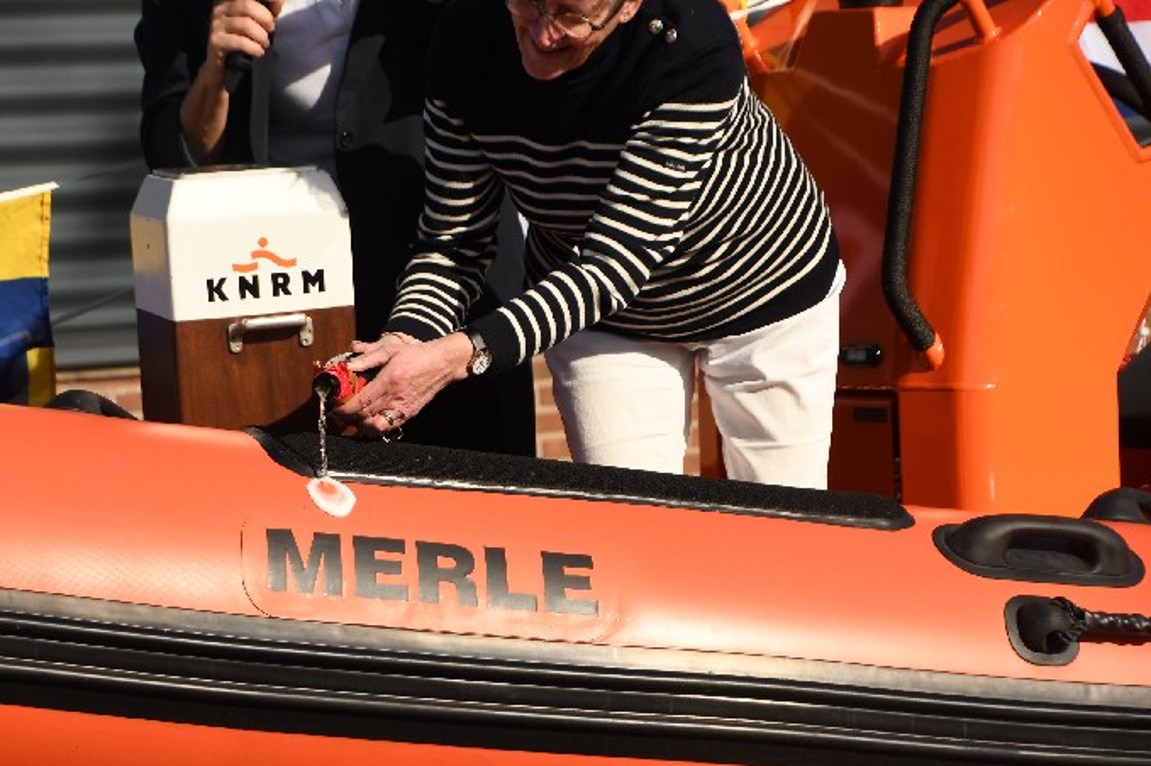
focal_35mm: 205
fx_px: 6551
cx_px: 514
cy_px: 411
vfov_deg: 6.7
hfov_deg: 10.0
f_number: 8
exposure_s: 1/1000
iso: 200
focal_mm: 116
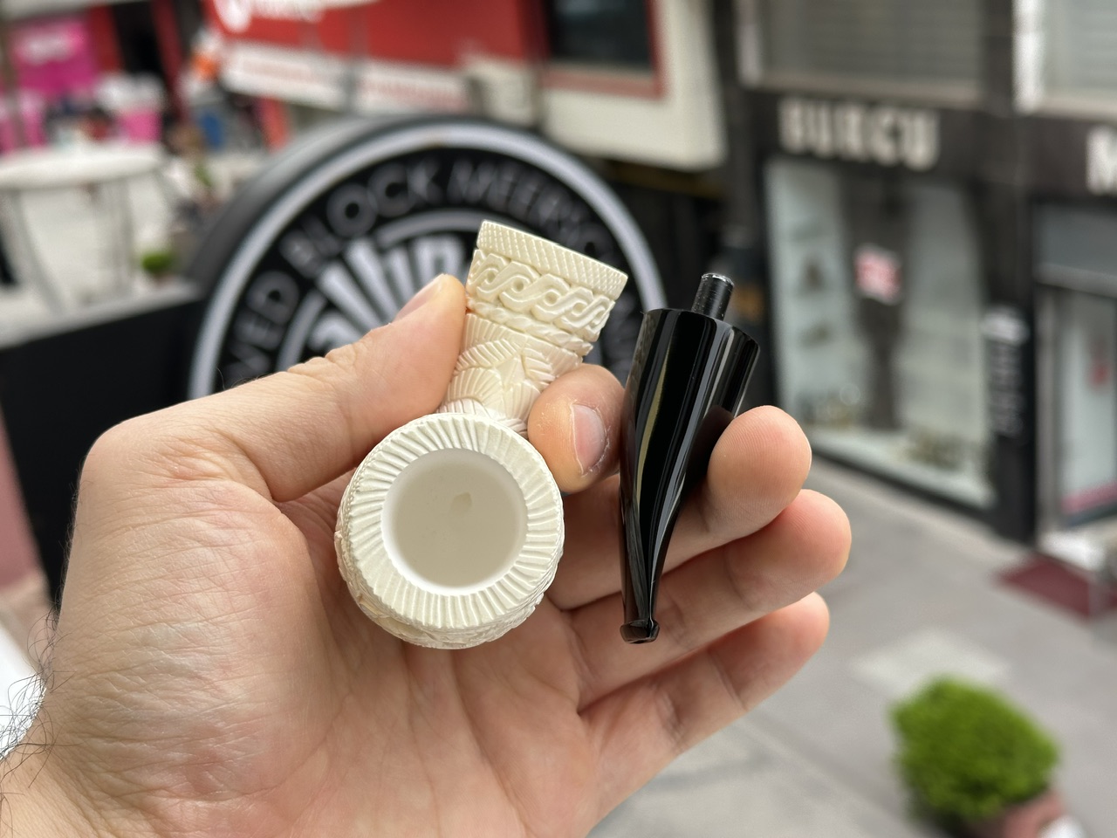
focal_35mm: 48
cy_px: 419
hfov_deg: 39.7
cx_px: 558
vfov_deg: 30.3
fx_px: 1549
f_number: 1.78
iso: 64
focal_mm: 6.86
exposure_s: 1/393
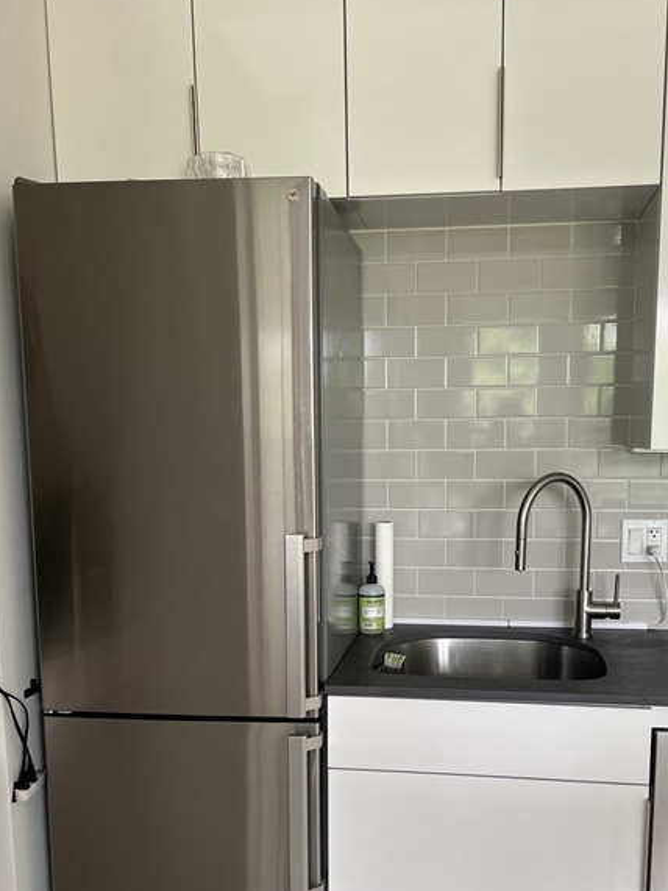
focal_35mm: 35
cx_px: 393
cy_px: 576
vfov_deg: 51.9
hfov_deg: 40.5
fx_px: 901
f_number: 1.5
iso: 100
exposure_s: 1/121
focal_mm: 5.7
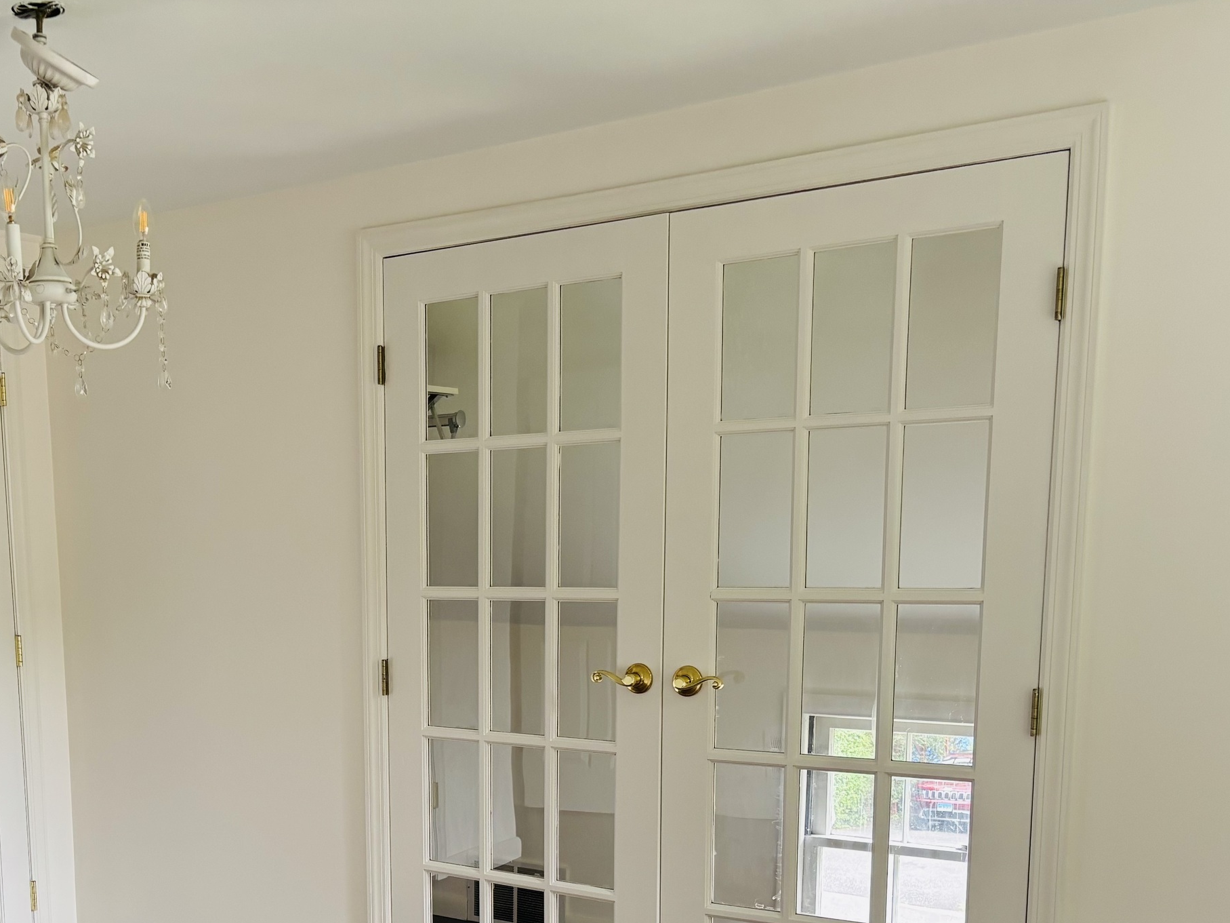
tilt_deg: -8.0
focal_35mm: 44
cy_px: 774
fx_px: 1563
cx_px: 268
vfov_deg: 31.8
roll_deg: +1.3
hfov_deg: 41.3
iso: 100
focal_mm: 5.96
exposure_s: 1/121
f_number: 1.6
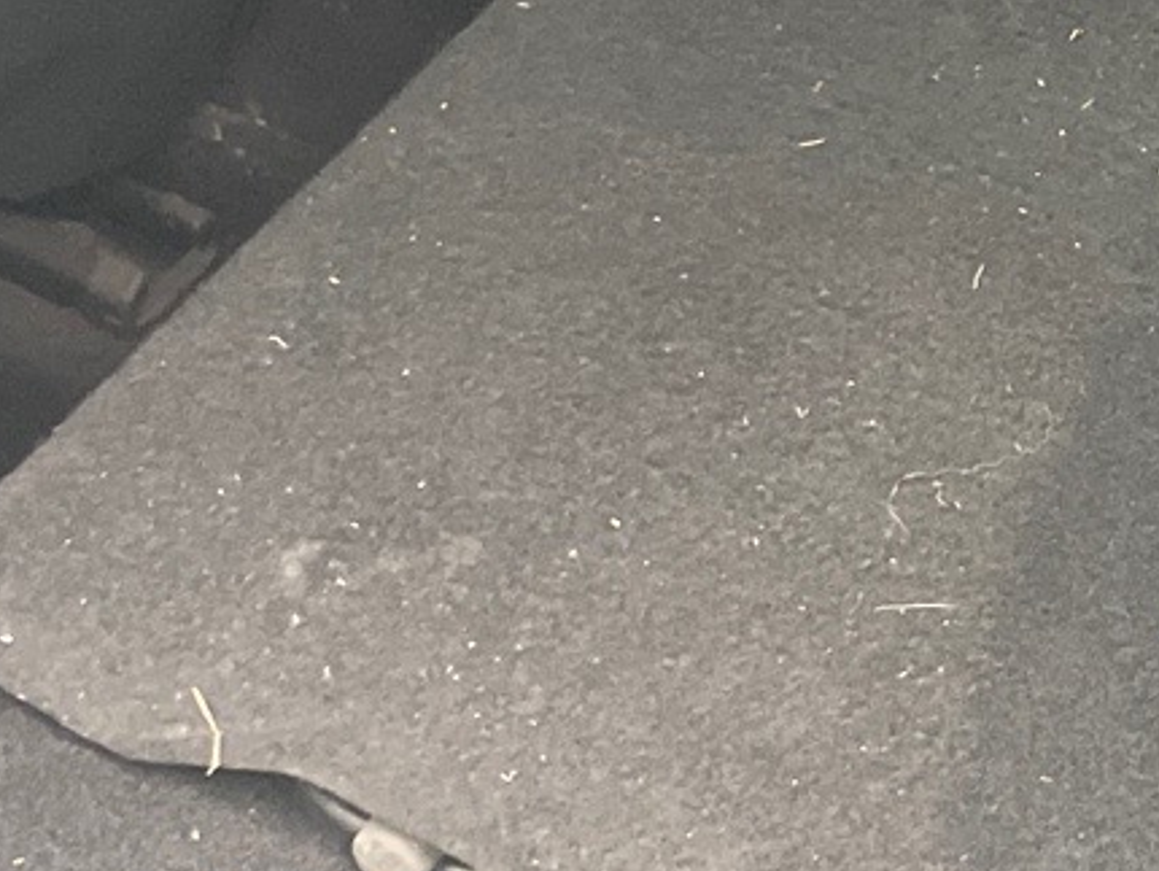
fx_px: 3886
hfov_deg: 16.2
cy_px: 81
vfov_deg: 12.7
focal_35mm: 116
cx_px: 1447
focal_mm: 4.2
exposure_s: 1/60
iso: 500
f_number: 1.6
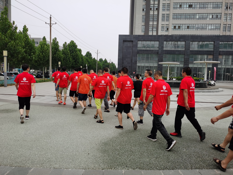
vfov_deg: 51.4
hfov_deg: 65.3
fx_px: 182
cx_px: 116
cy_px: 88
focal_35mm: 27
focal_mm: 5.58
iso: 50
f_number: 1.8
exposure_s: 1/2309
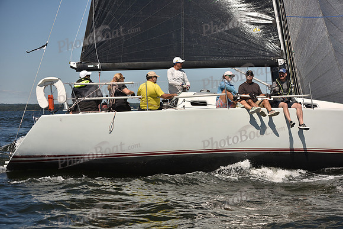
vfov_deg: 19.5
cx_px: 172
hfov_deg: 28.8
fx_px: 667
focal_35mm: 70
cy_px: 114
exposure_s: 1/1600
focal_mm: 70
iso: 250
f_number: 4.5
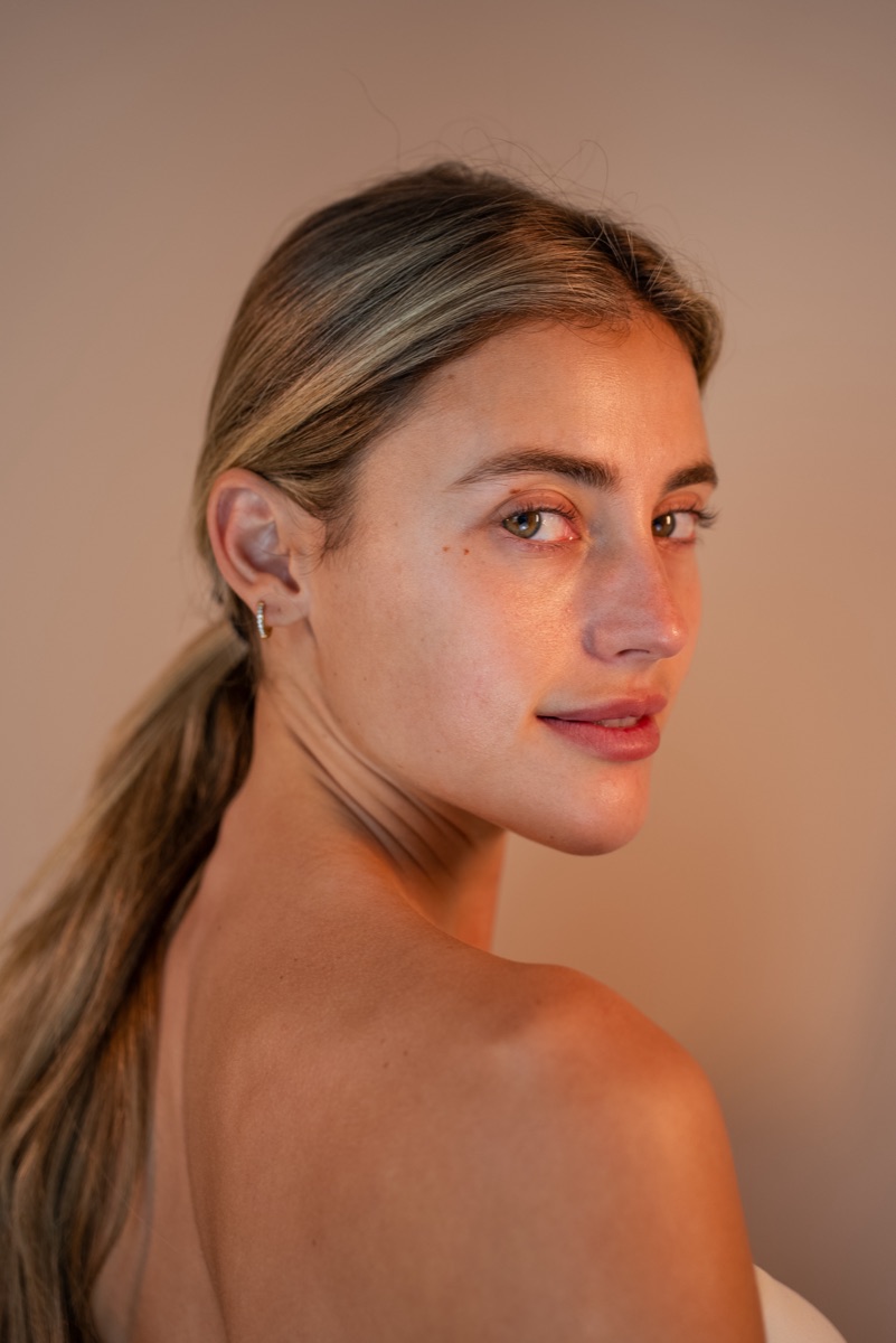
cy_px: 672
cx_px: 448
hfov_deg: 23.4
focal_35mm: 58
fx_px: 2163
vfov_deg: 34.5
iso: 250
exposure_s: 1/100
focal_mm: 58
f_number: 2.8
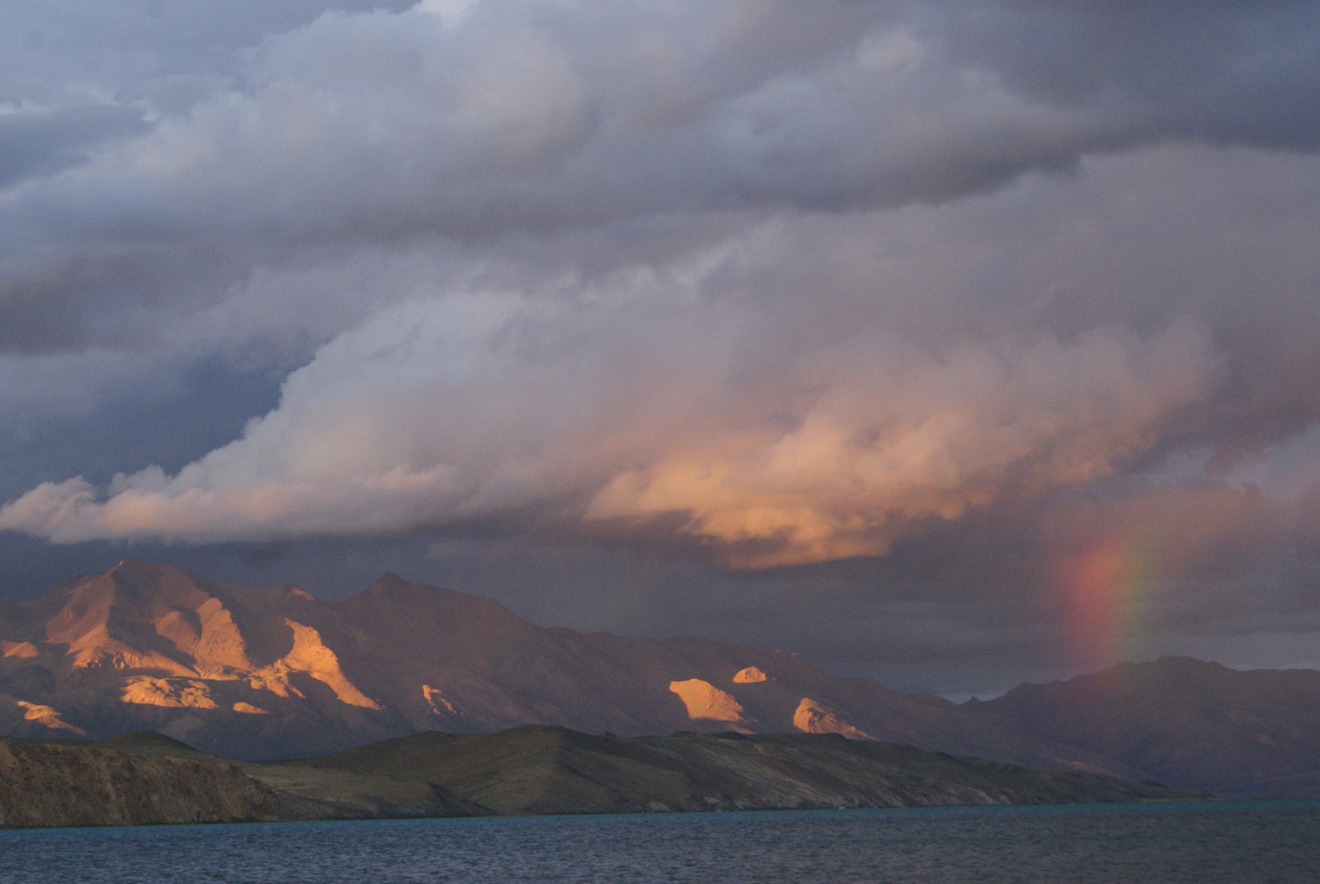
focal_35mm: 124
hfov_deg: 16.5
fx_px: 4552
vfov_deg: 11.1
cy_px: 377
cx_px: 638
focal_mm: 70
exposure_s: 1/30
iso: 400
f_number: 11
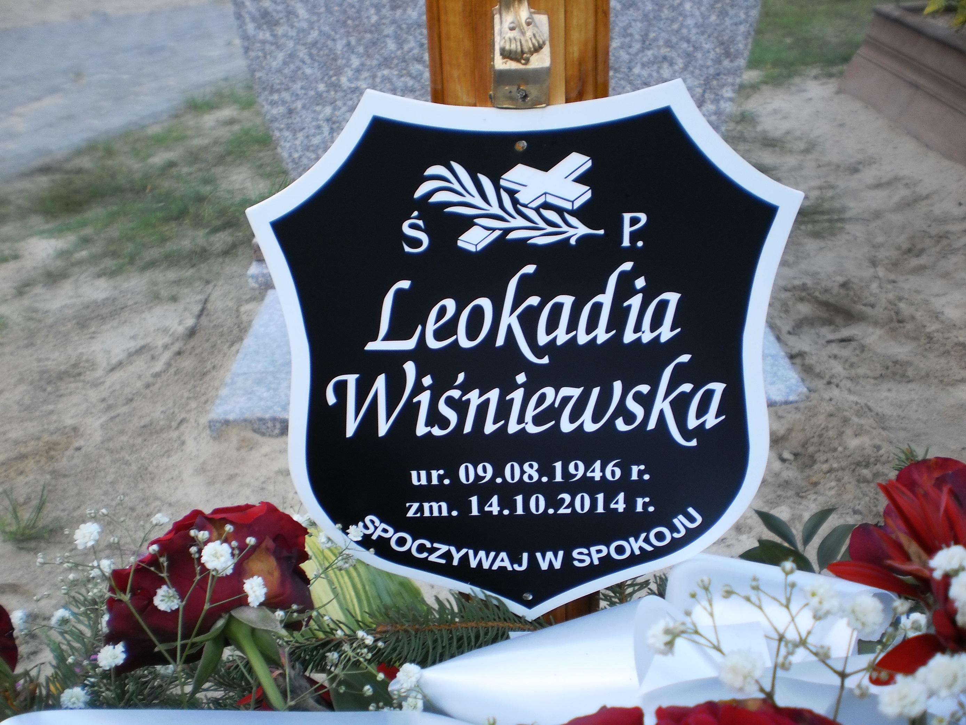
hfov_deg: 51.4
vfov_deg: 39.7
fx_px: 1005
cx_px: 483
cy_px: 362
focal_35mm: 36
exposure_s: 1/160
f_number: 3.1
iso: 100
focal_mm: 6.3
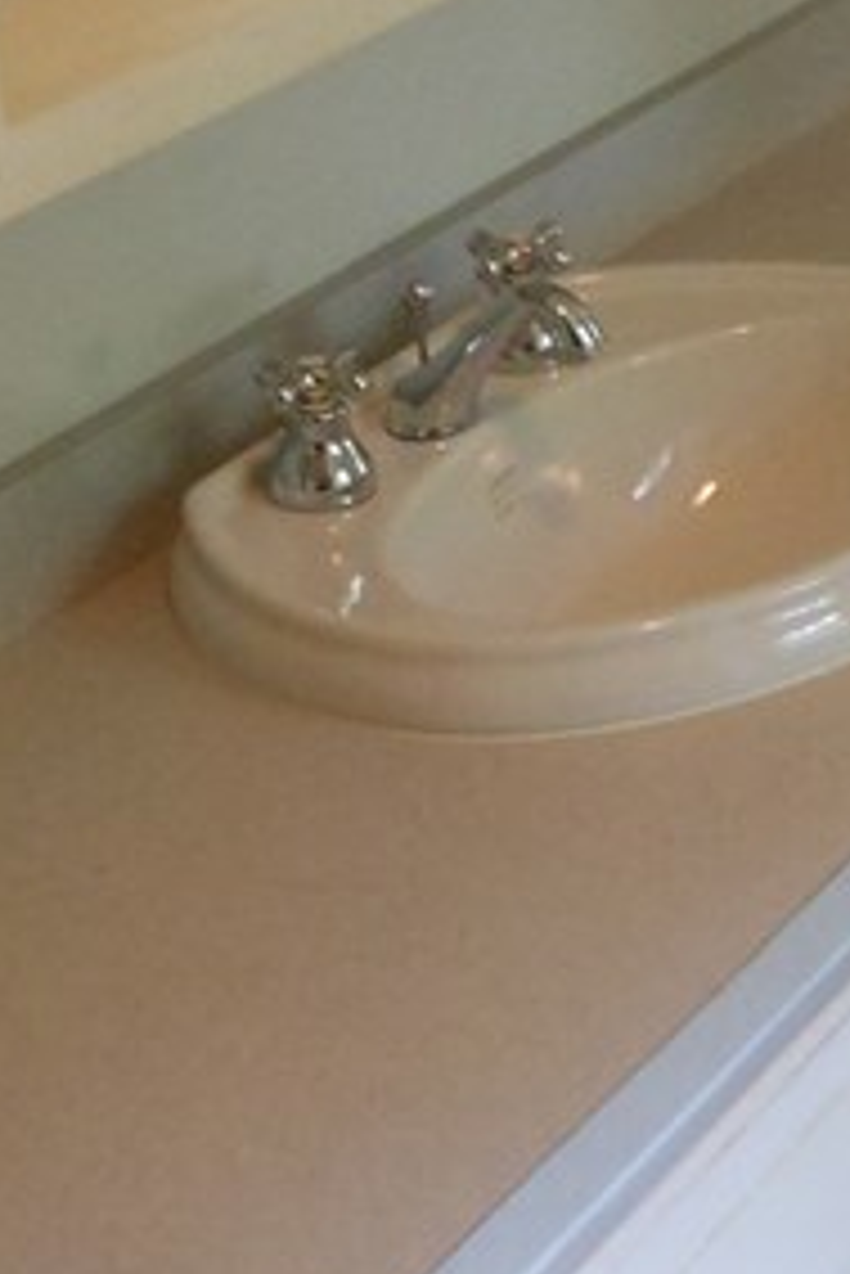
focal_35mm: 94
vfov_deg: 20.7
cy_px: -113
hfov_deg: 14.4
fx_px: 3325
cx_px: 819
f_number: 3.2
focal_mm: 4.5
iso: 400
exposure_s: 1/25
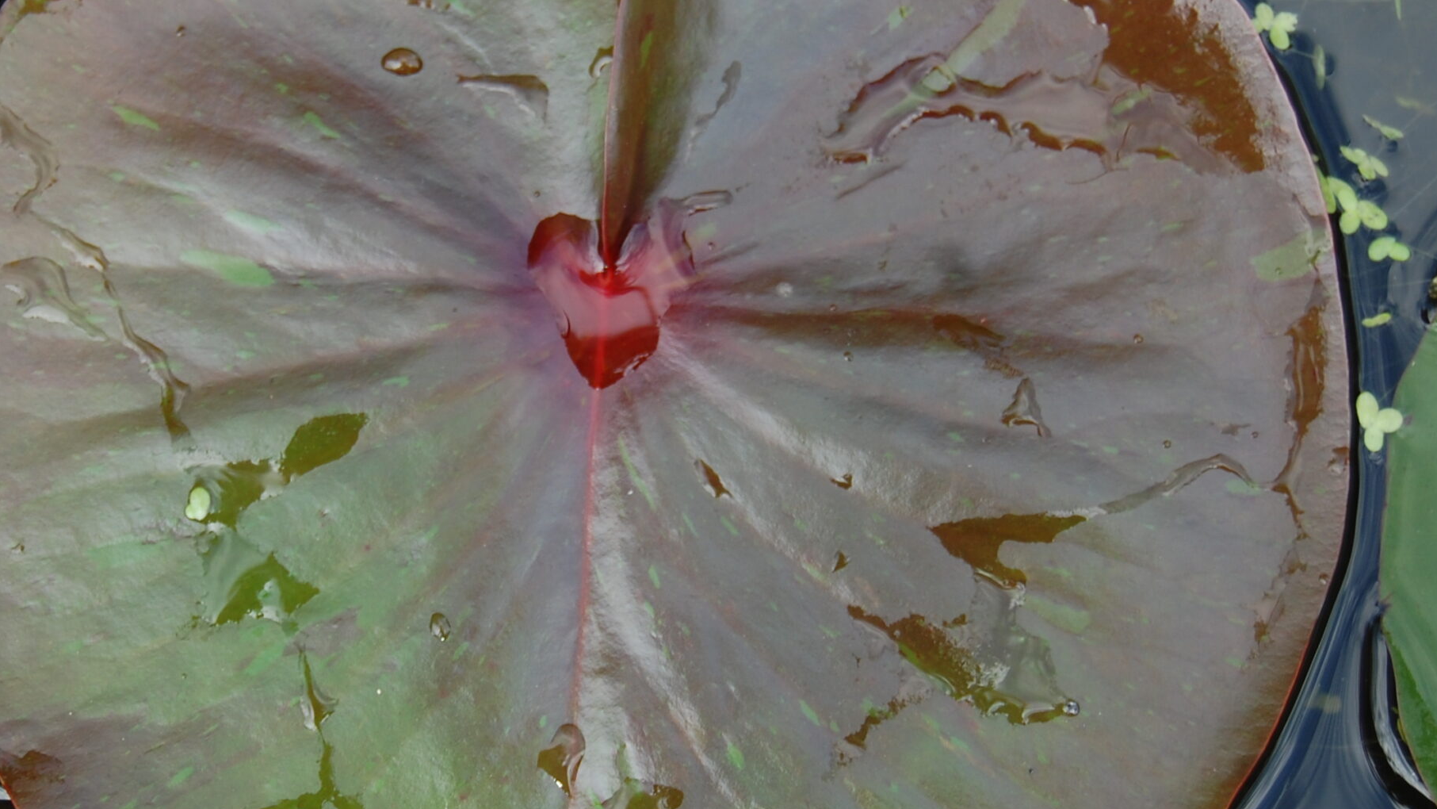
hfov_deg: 20.9
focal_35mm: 102
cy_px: 382
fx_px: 3887
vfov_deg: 11.9
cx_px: 531
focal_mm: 46
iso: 200
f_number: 5.6
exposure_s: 1/125
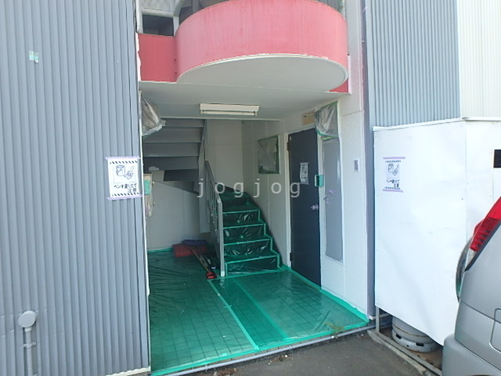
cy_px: 188
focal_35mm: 21
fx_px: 304
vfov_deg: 63.4
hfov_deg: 79.0
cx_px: 250
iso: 125
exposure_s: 1/125
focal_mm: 3.7
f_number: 3.5
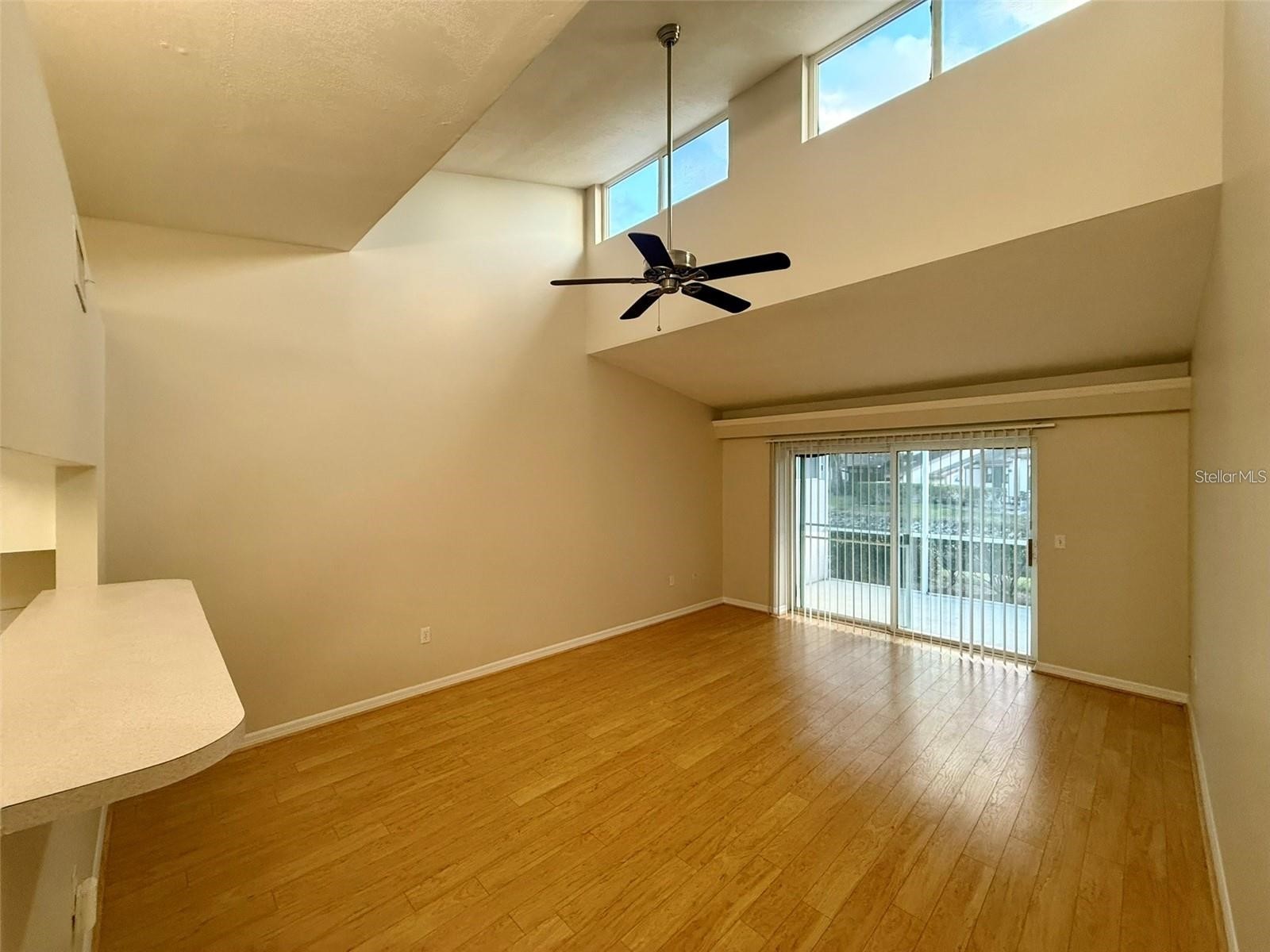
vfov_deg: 85.7
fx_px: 514
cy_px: 476
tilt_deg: +0.9
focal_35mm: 14
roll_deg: +0.0
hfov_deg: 102.1
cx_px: 635
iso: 320
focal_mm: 2.22
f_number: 2.2
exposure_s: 1/60
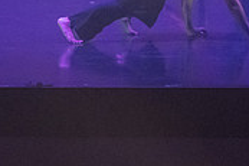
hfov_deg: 8.0
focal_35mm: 253
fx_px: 1748
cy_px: -71
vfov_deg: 5.4
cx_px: -90
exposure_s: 1/320
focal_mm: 58
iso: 4000
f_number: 2.8
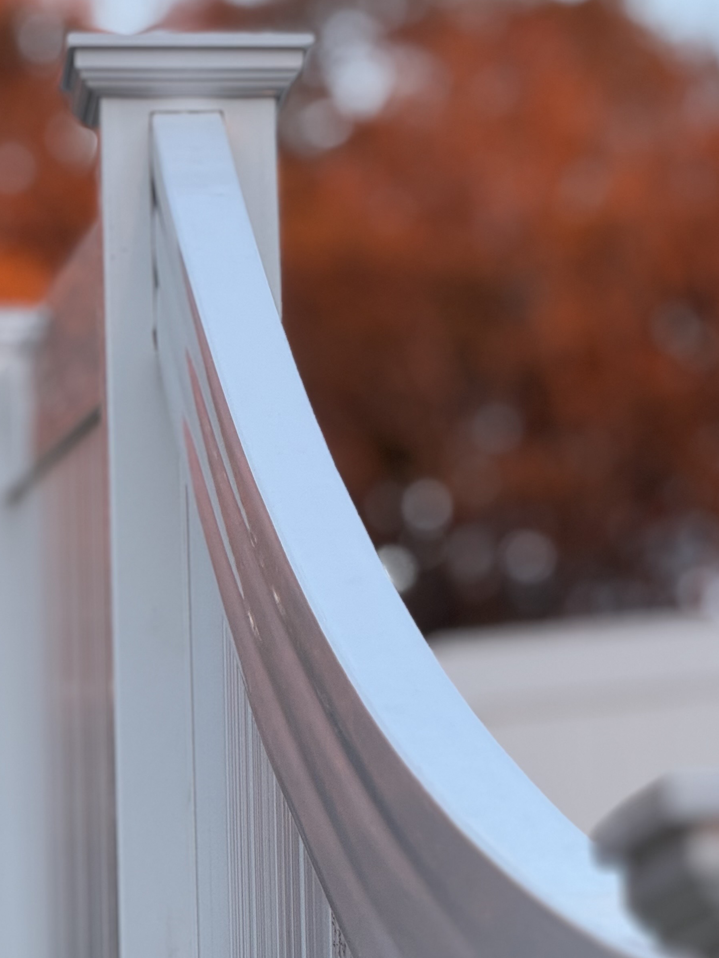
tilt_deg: +10.2
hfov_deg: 7.3
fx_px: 5620
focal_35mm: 203
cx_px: 381
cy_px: 441
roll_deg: +1.7
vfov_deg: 9.7
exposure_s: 1/99
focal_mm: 15.66
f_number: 2.8
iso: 80
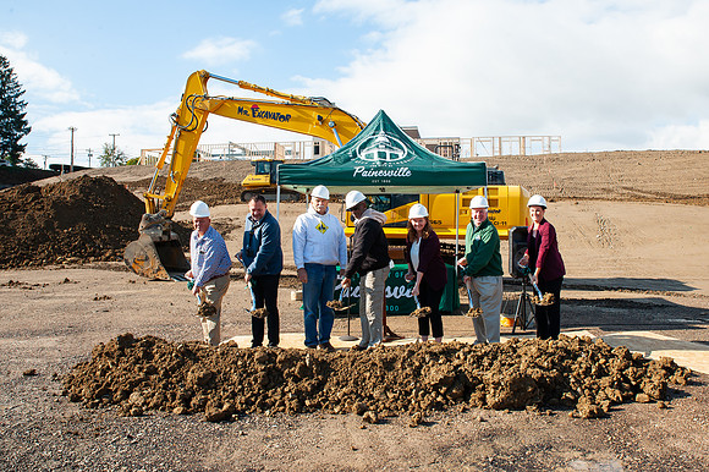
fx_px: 535
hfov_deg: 66.9
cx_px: 394
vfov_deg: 47.6
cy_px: 216
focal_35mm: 27
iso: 400
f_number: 16
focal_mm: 24
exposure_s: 1/200
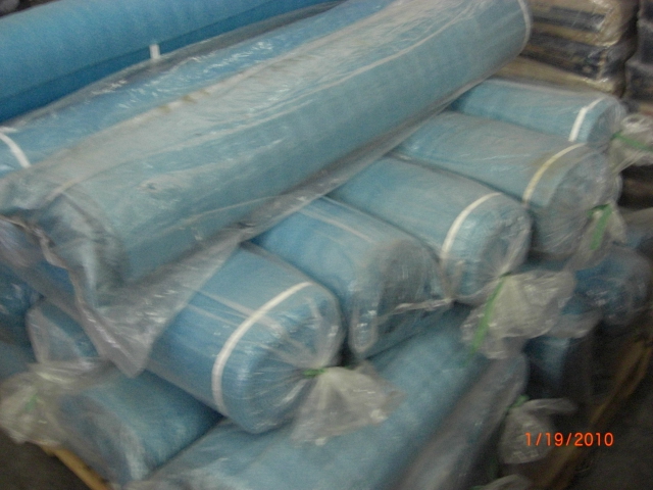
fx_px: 717
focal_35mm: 38
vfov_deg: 37.7
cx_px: 326
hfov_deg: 49.0
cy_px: 245
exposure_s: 1/13
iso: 800
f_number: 2.8
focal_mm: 7.9
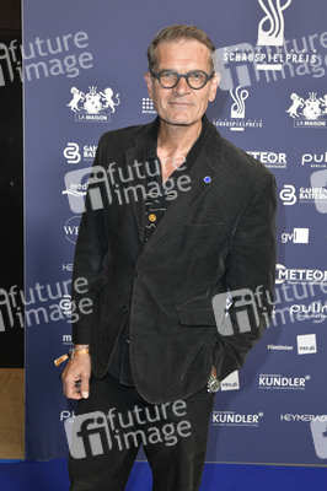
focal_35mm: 38
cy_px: 246
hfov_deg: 35.0
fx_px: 519
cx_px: 164
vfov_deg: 50.7
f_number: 6.3
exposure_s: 1/200
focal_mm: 38
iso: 2000
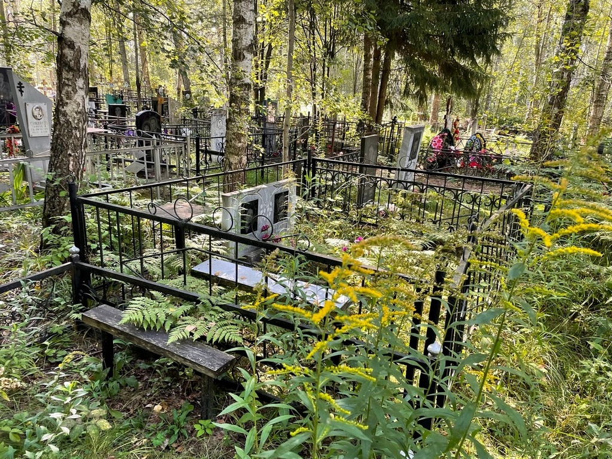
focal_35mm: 26
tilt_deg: -16.4
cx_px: 306
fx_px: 460
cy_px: 230
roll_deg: -3.9
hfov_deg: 67.3
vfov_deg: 53.1
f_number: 1.6
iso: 80
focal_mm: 4.2
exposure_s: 1/121
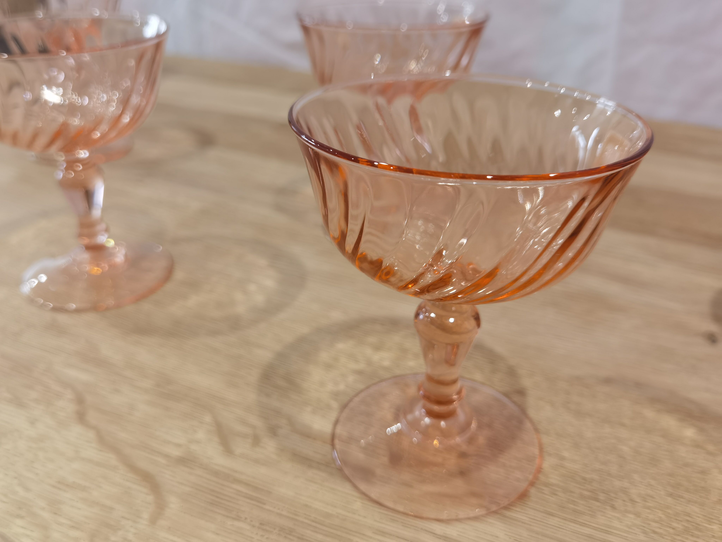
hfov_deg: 58.4
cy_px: 271
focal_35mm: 31
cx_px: 361
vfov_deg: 45.4
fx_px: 647
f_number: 1.9
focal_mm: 6.71
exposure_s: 1/50
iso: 100
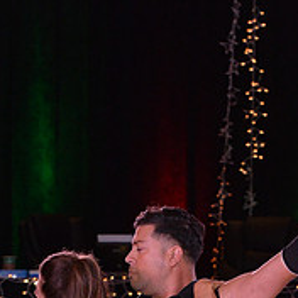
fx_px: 3682
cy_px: 450
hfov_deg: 4.6
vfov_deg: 4.6
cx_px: 121
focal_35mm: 378
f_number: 8
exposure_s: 1/250
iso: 2000
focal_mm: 135
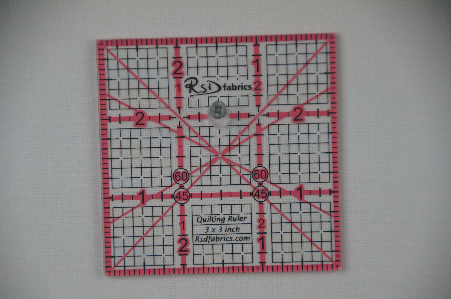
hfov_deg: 8.6
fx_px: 3003
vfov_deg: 5.7
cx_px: 226
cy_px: 150
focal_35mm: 240
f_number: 6.3
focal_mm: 160
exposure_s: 1/320
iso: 500
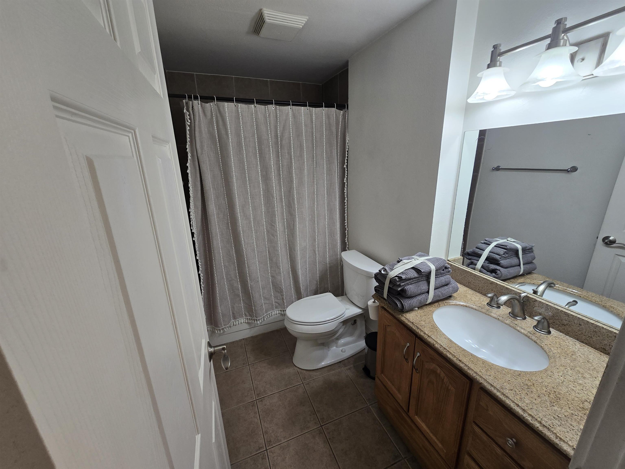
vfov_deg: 89.9
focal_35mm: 13
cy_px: 234
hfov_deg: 106.2
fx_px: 235
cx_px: 312
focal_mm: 2.2
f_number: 2.2
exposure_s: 1/60
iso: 100
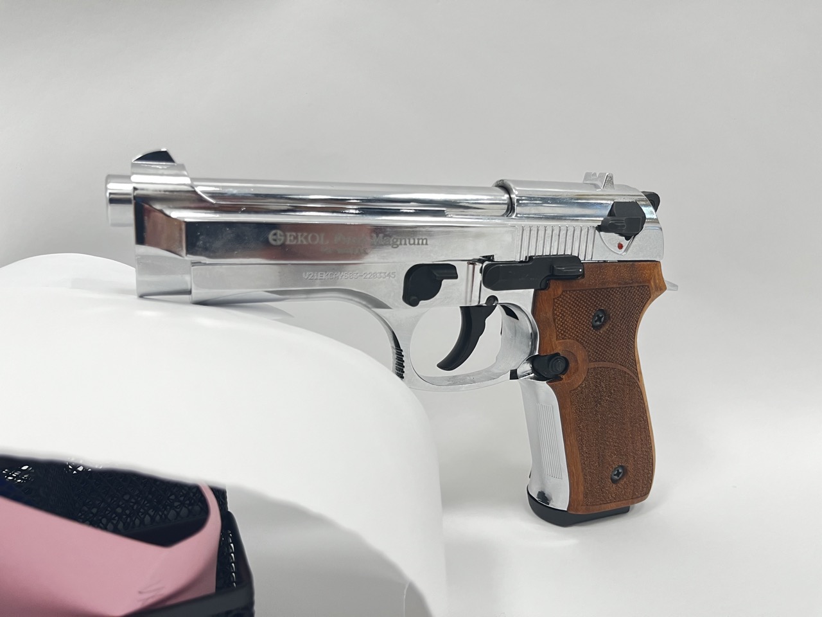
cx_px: 411
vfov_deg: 53.1
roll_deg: +2.6
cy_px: 308
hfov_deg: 67.3
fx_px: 617
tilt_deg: -14.3
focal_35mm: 26
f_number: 1.6
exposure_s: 1/50
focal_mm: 5.1
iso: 100
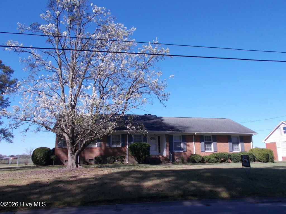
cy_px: 107
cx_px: 143
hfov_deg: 60.0
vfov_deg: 46.8
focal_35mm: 30
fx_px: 248
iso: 80
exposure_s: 1/125
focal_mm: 5.3
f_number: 8.6
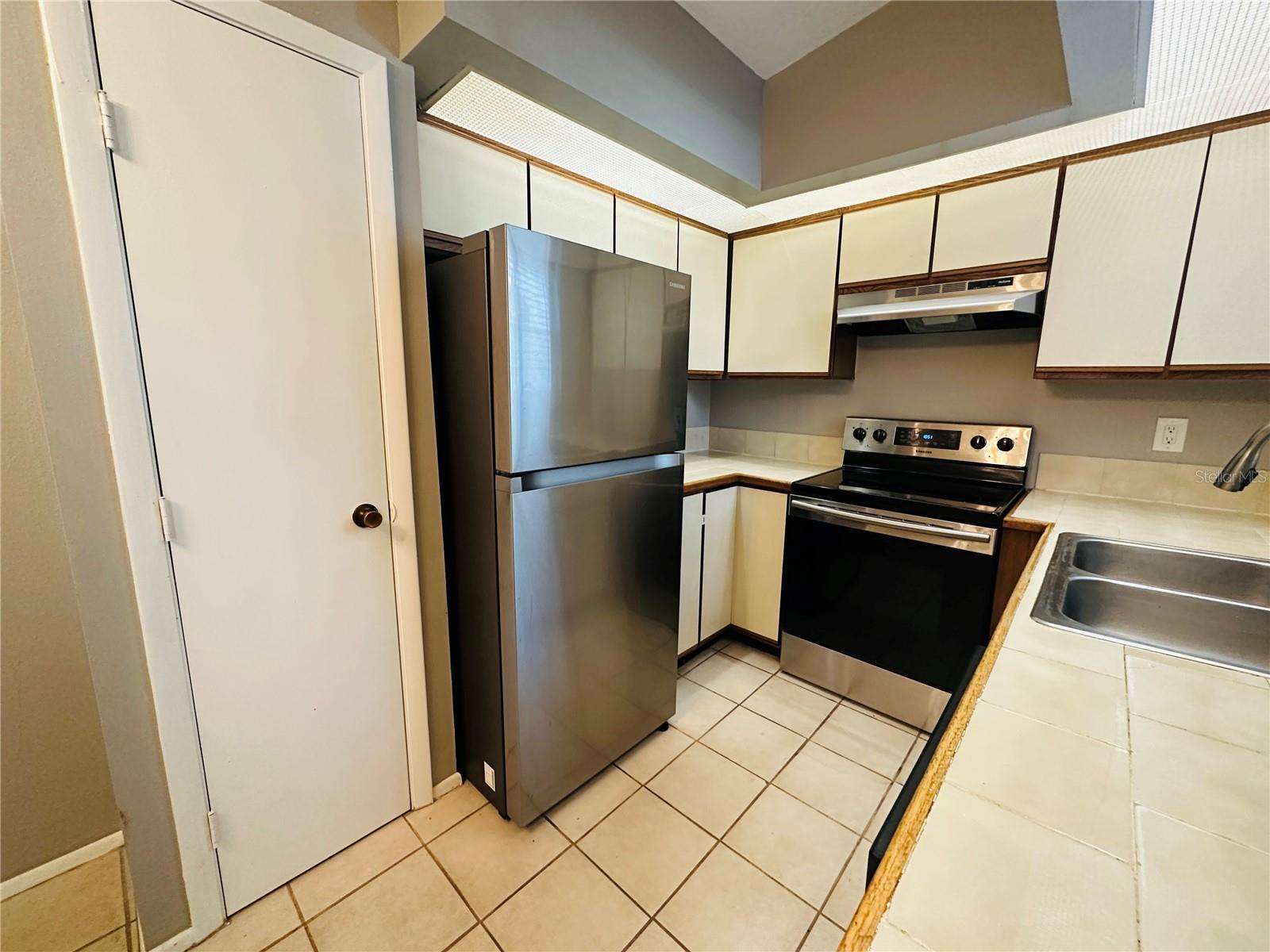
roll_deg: -0.6
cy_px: 476
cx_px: 635
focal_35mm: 14
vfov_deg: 85.7
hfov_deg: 102.1
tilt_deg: -11.2
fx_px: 514
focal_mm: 2.22
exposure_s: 1/60
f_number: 2.2
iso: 400
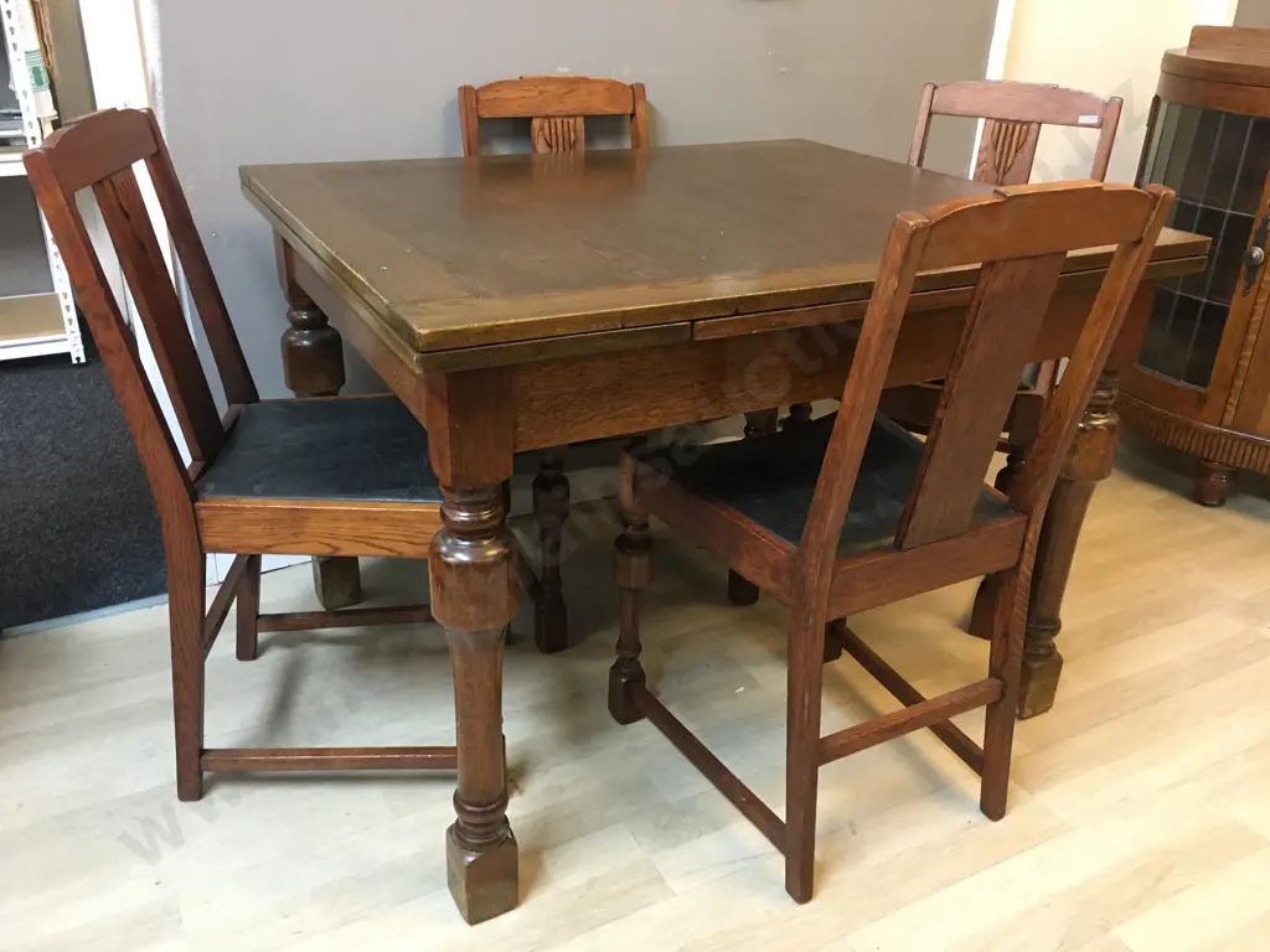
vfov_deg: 48.2
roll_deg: -3.2
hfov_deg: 61.7
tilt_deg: -23.1
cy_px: 476
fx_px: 1064
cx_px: 635
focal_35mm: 29
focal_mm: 4.15
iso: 200
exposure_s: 1/20
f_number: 2.2
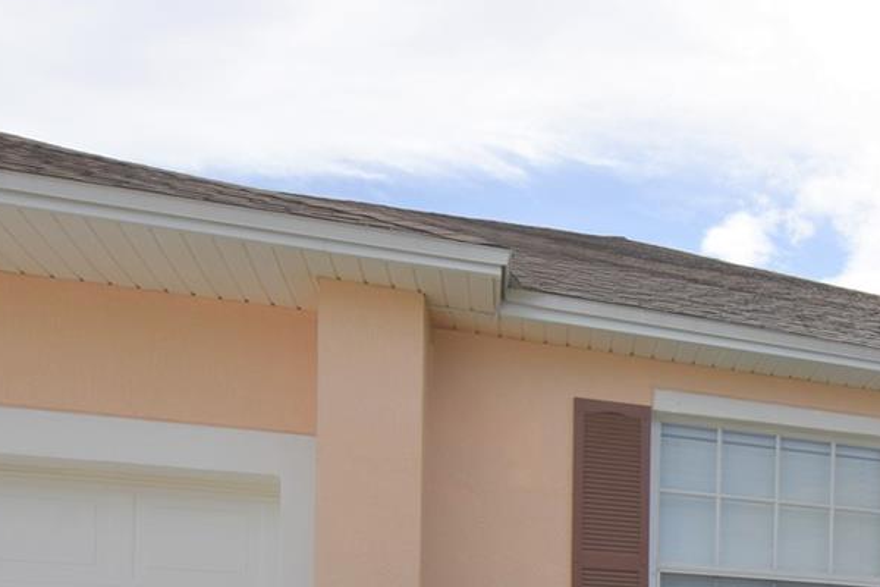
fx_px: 978
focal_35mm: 40
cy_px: 735
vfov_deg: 28.3
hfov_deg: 40.3
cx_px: 942
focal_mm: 10
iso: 100
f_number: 9
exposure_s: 1/250
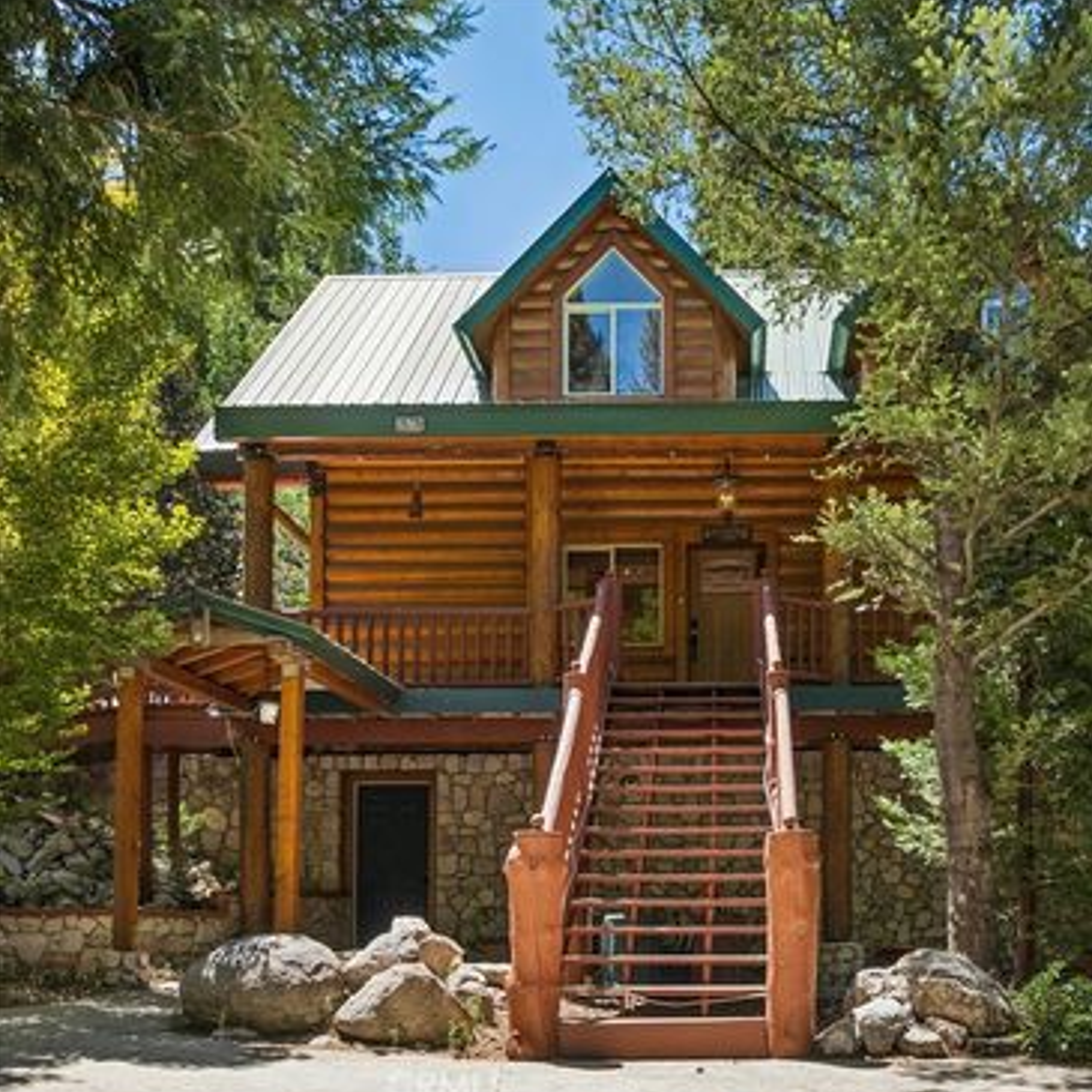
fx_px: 1035
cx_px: 742
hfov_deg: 54.3
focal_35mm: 29
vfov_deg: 55.6
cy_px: 547
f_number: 2.8
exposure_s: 1/30
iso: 110
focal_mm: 12.3
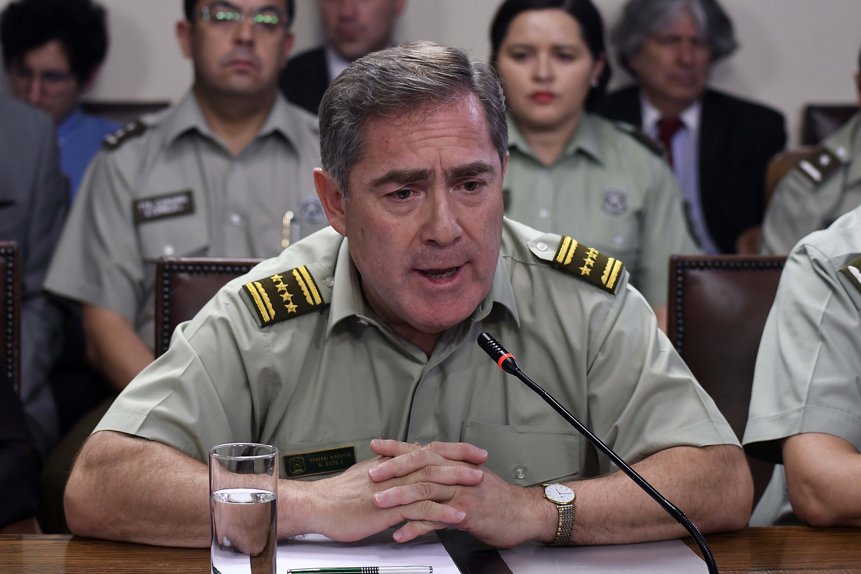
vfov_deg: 13.0
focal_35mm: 105
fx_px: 2511
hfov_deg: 19.5
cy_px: 287
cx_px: 430
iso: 1250
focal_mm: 70
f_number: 4
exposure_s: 1/125
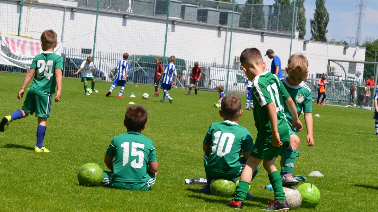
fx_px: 1263
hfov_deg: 17.0
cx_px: 189
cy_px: 118
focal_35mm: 126
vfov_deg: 9.6
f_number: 10
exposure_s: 1/400
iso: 200
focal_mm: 80
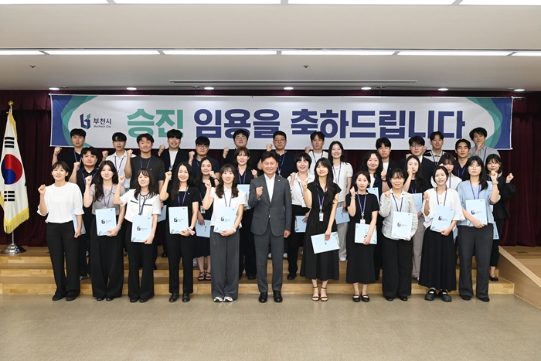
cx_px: 270
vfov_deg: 42.3
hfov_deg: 60.3
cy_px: 180
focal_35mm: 31
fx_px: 466
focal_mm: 31
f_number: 7.1
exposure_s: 1/250
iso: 2500
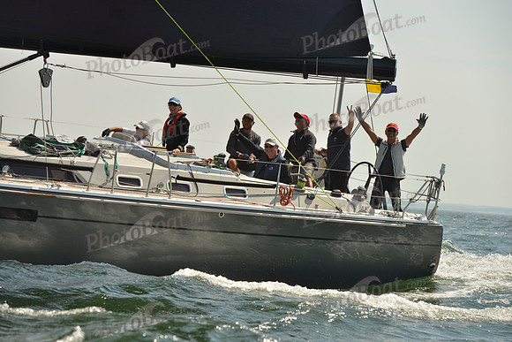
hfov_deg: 16.4
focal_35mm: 125
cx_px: 256
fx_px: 1778
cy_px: 171
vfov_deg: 11.0
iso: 200
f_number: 7.1
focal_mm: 125
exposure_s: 1/1250
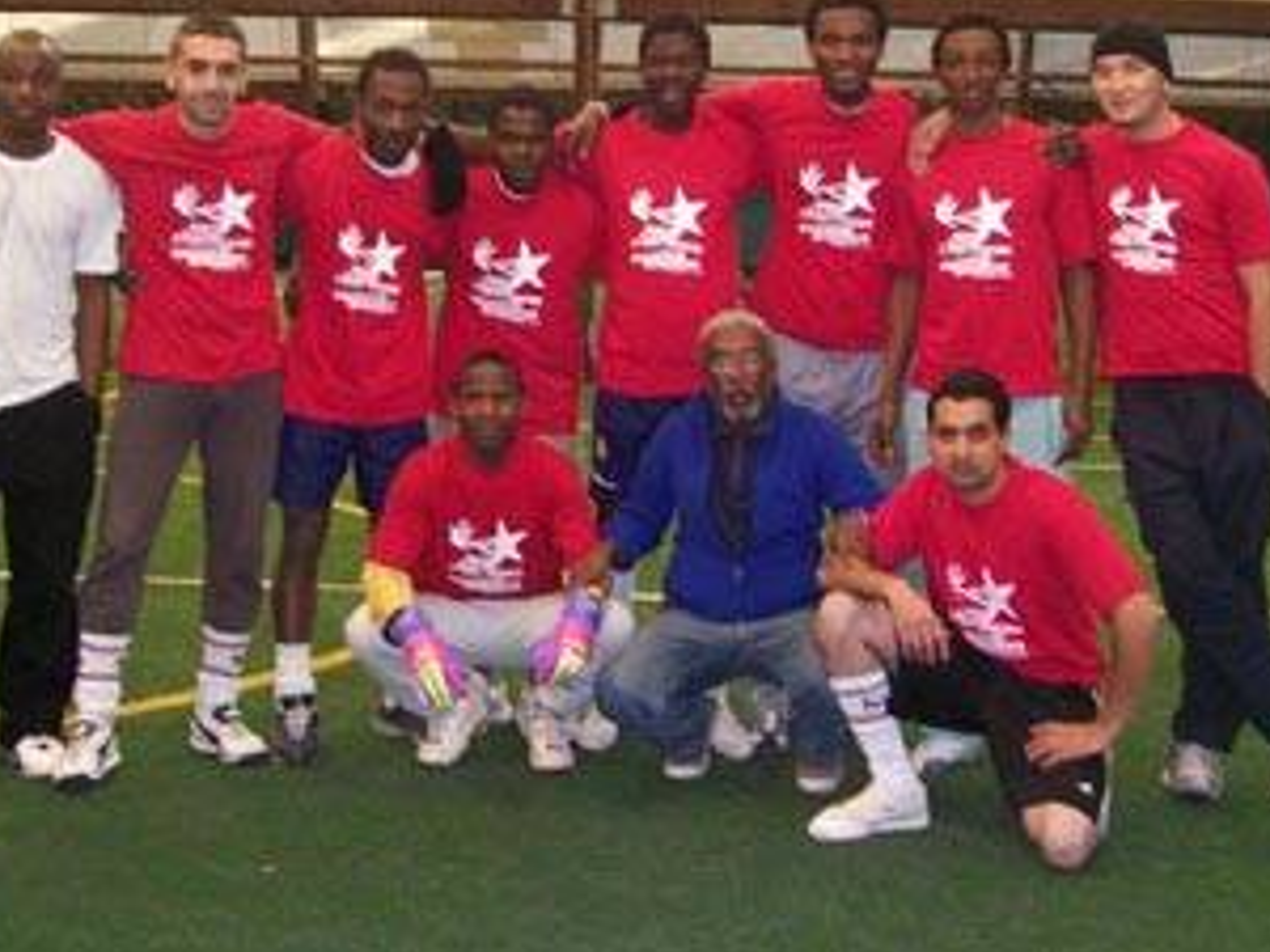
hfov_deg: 32.2
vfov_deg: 24.3
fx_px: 2201
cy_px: 330
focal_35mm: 60
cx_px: 656
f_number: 3
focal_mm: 7.6
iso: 200
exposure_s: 1/73.1
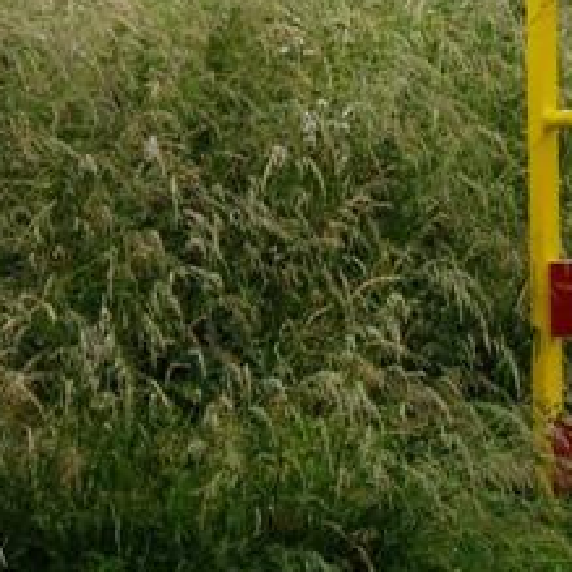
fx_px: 5459
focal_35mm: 292
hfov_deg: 5.9
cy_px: -13
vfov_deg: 6.0
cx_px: 825
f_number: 5.4
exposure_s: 1/200
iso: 64
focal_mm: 23.7
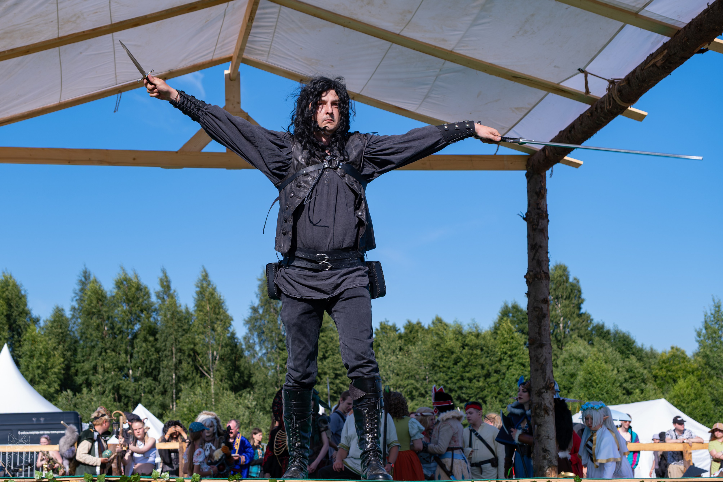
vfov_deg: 23.4
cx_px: 341
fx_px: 1165
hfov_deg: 34.5
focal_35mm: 58
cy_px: 255
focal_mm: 35.3
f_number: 4
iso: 160
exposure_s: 1/1000
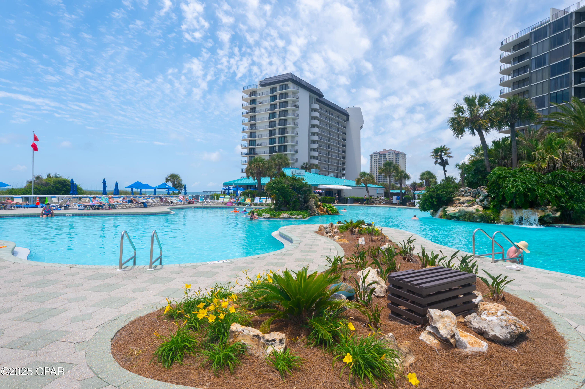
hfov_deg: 104.3
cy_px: 194
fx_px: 227
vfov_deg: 81.1
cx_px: 292
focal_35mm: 14
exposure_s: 1/400
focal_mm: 14
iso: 320
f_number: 13
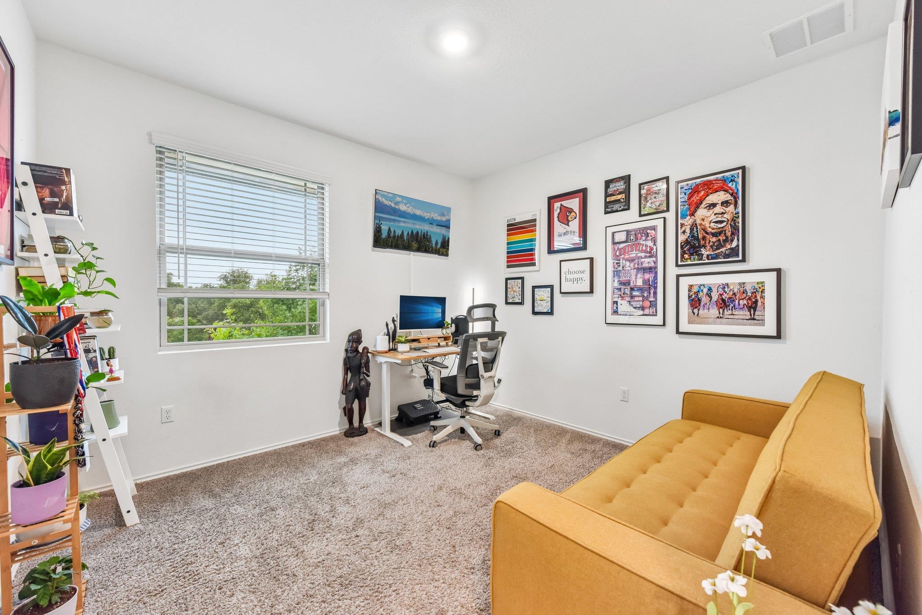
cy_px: 308
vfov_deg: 81.2
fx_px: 359
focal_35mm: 14
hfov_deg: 104.3
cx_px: 461
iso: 640
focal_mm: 14
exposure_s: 1/15
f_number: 8
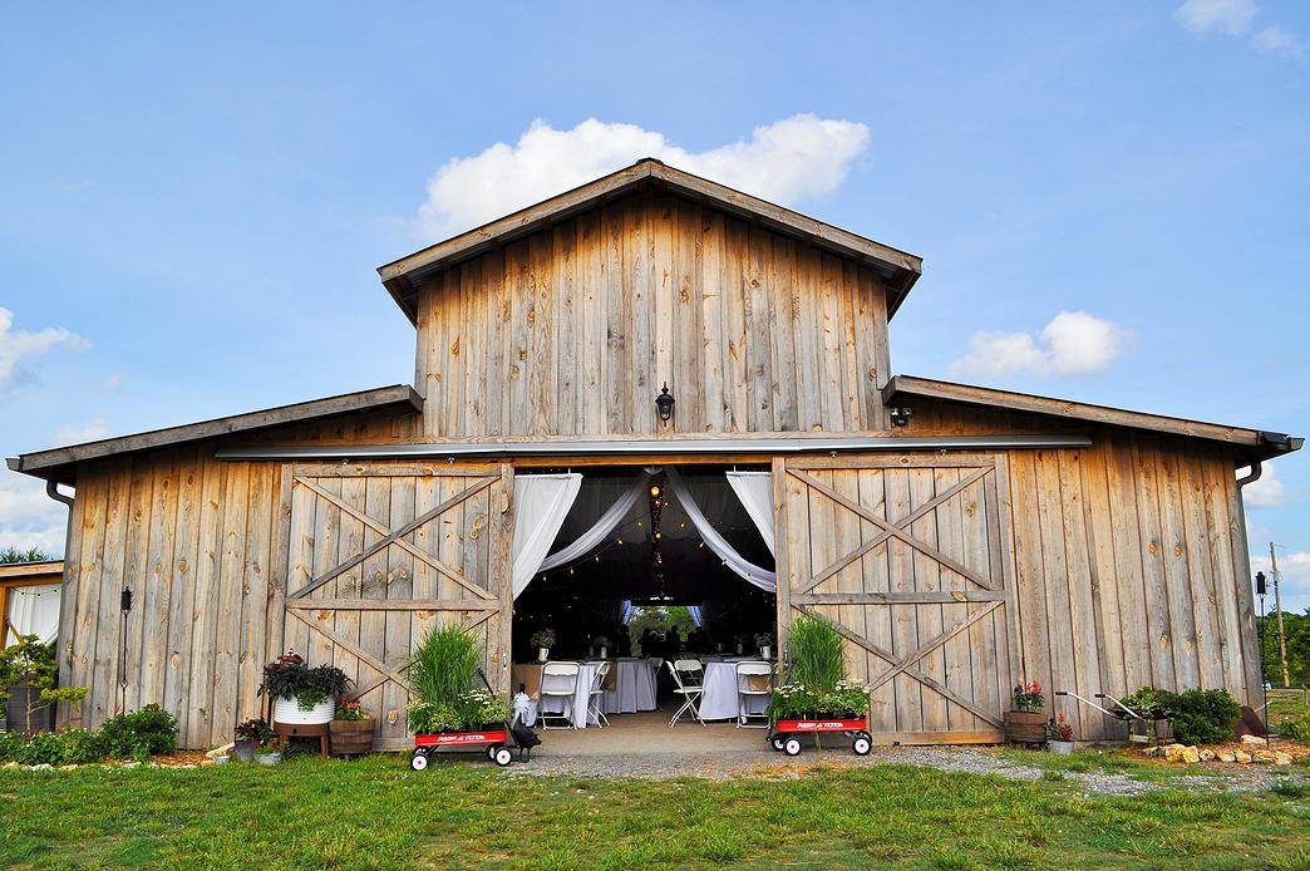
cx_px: 655
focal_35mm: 27
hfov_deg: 67.4
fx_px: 982
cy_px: 436
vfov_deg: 47.8
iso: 200
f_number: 10
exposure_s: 1/400
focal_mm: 18
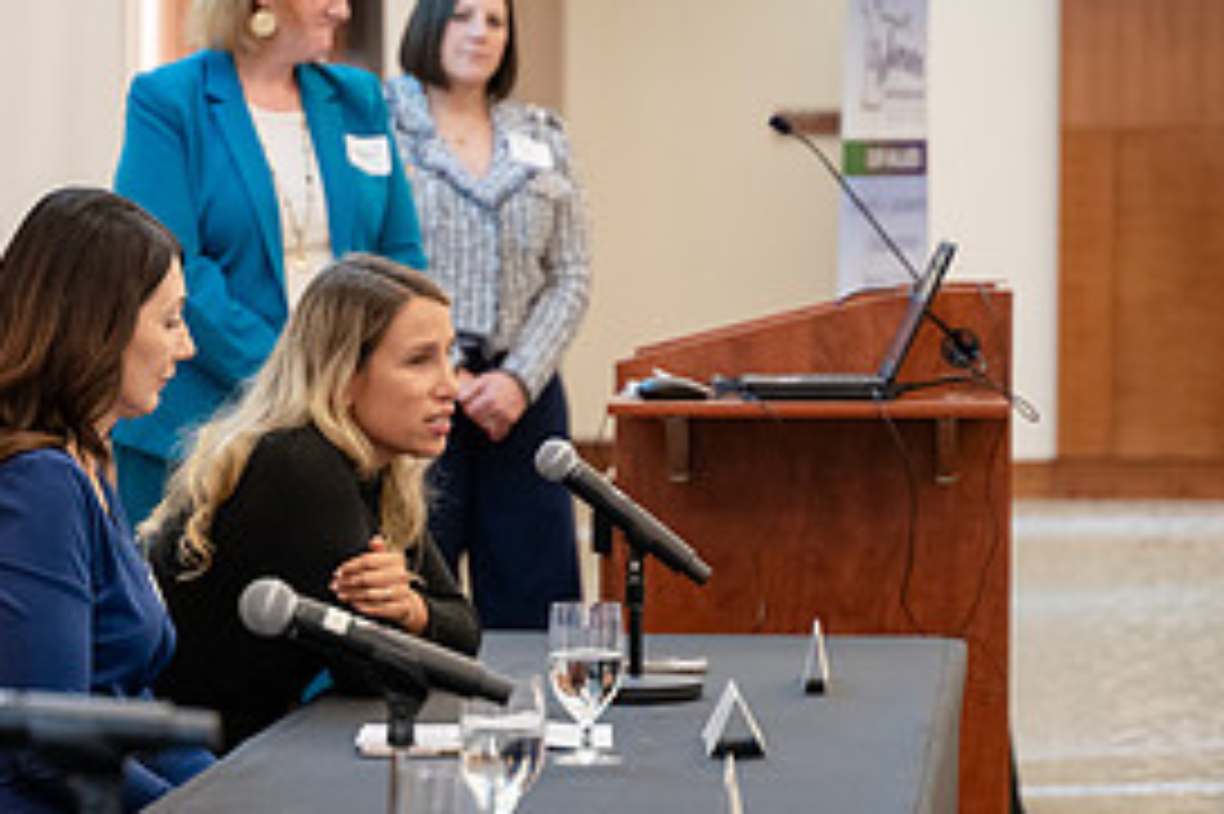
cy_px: 573
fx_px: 5470
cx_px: 184
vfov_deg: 8.5
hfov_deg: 12.7
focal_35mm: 161
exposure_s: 1/320
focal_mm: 75
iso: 3200
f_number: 2.8
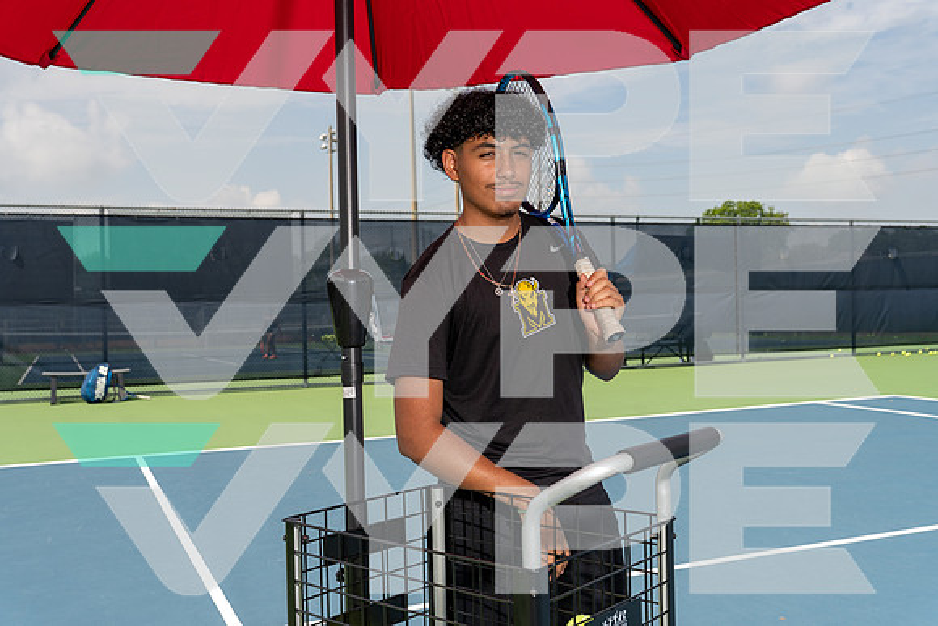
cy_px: 313
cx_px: 469
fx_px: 938
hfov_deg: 53.1
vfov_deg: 36.9
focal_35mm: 36
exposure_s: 1/250
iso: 100
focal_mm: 36
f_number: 6.3
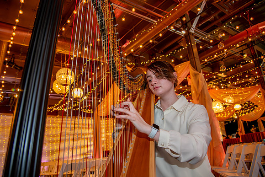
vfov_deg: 49.1
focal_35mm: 26
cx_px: 123
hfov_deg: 68.8
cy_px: 93
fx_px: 193
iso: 1600
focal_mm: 24
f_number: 4
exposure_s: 1/100
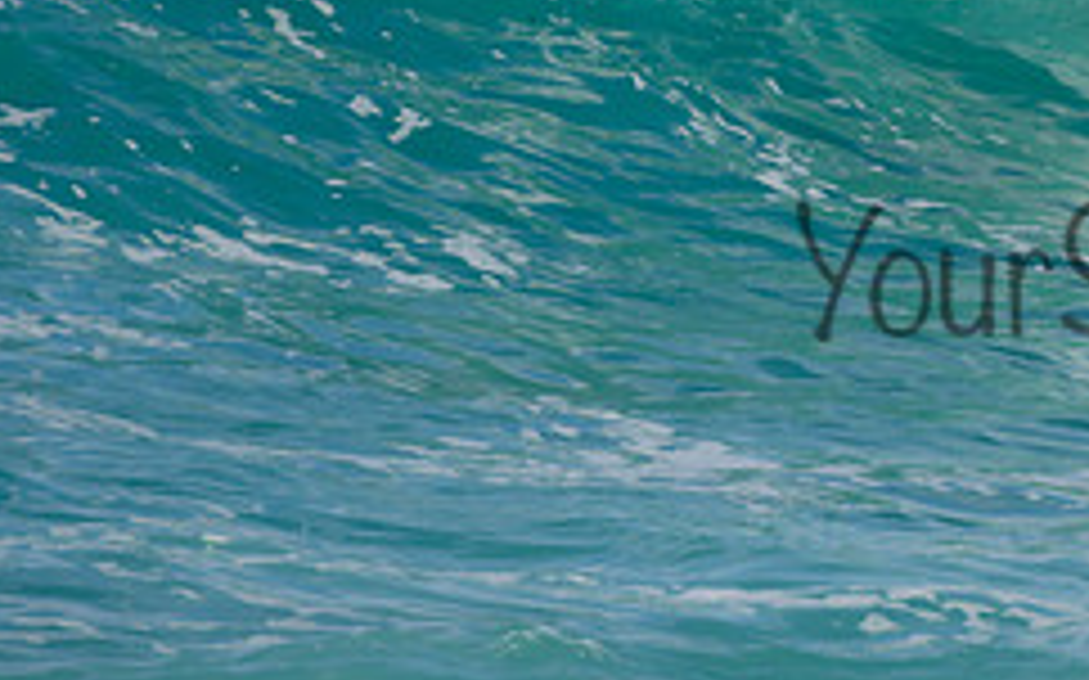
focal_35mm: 1341
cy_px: 22
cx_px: 1293
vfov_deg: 1.0
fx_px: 39781
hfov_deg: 1.6
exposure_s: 1/2000
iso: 250
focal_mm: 400
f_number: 5.6
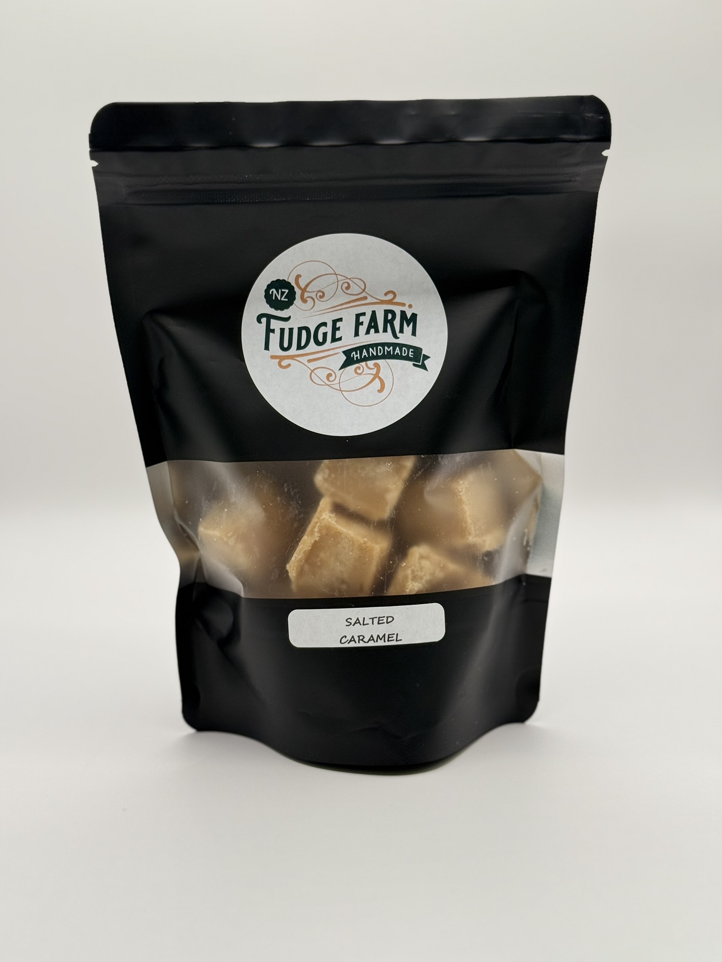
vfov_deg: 39.7
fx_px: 1335
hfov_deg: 30.3
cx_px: 361
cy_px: 481
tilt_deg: -14.8
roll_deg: +0.9
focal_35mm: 48
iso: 80
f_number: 1.78
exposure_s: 1/88
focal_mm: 6.76
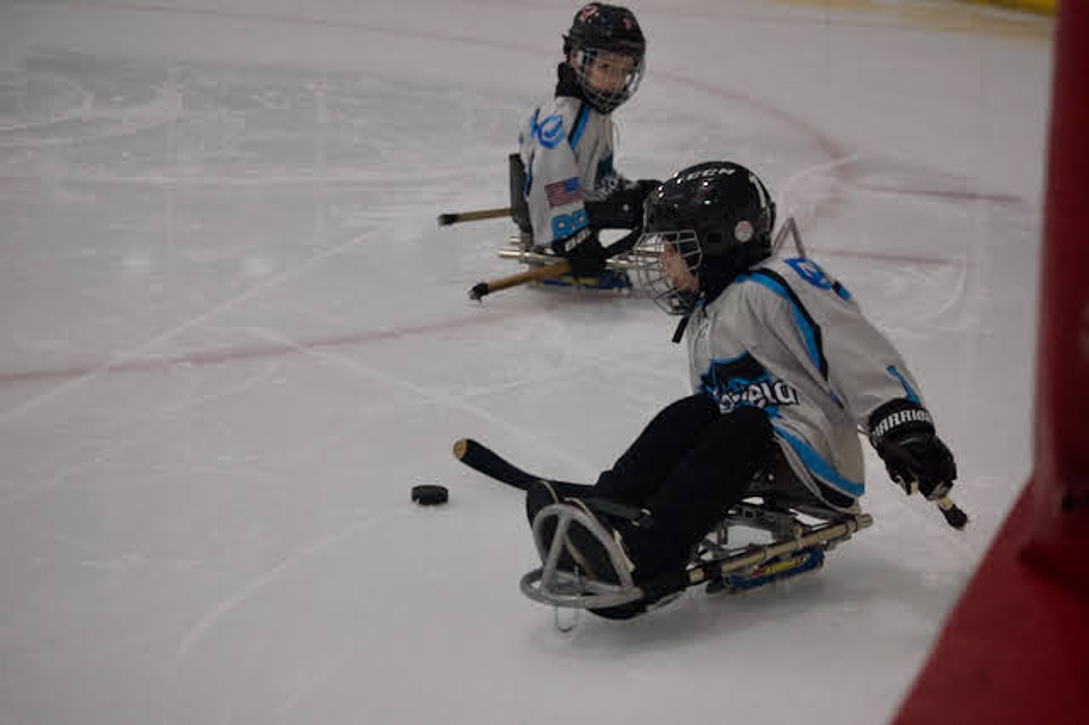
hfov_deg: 22.6
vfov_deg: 15.2
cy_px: 362
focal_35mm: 90
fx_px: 2721
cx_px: 544
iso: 1600
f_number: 4.2
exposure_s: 1/500
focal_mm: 60
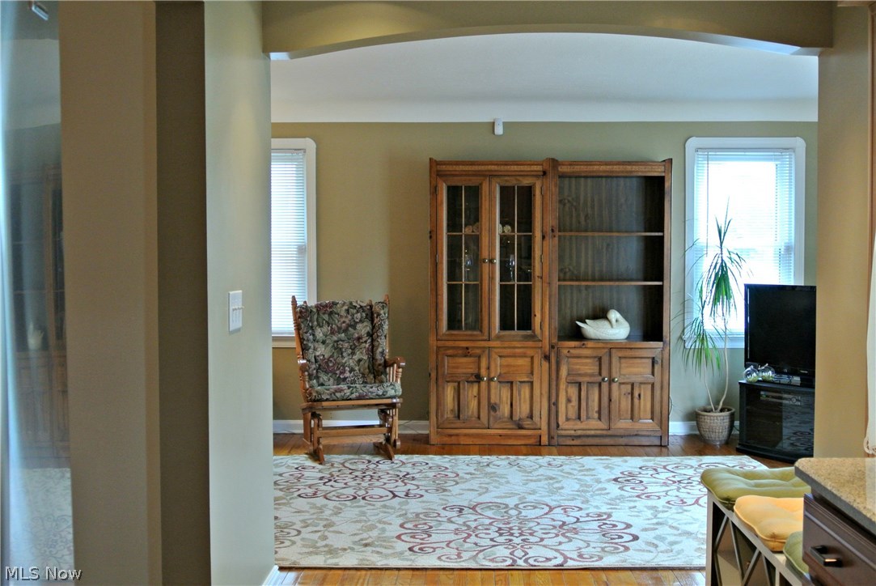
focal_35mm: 42
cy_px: 293
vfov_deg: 32.0
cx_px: 438
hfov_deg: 46.4
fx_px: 1023
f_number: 4.2
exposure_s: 1/30
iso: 400
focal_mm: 15.7
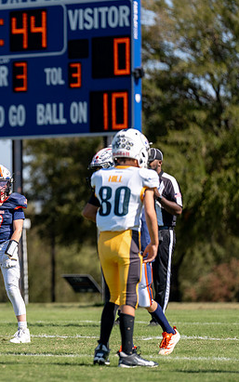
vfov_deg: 6.6
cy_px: 189
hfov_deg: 4.1
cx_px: -34
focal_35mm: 318
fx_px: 3313
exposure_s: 1/2000
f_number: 2.8
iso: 100
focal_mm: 200
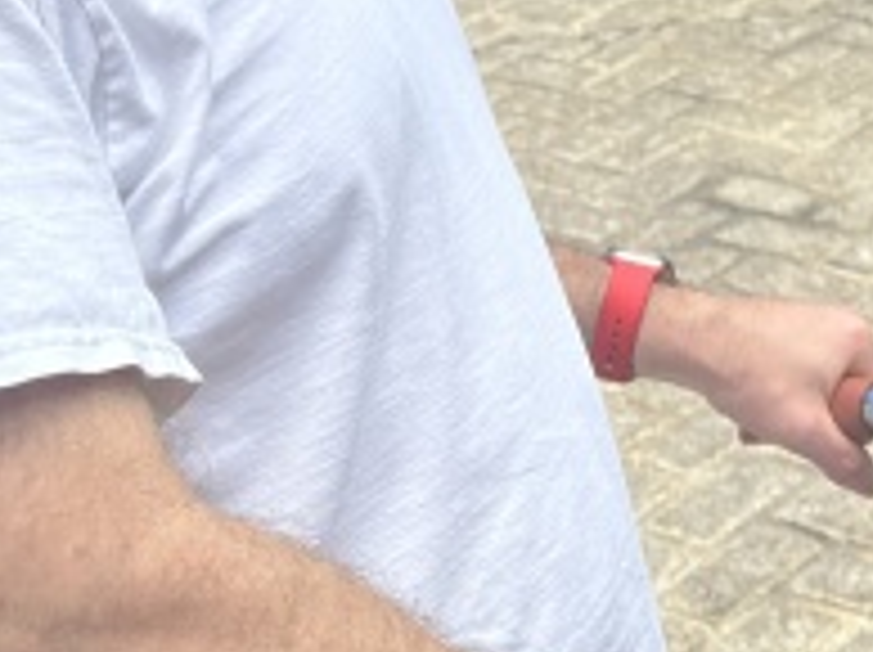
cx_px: 855
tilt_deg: -8.8
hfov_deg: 19.3
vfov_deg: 13.6
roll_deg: +3.6
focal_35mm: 99
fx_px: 2494
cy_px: -463
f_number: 1.78
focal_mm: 6.86
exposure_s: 1/1751
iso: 80
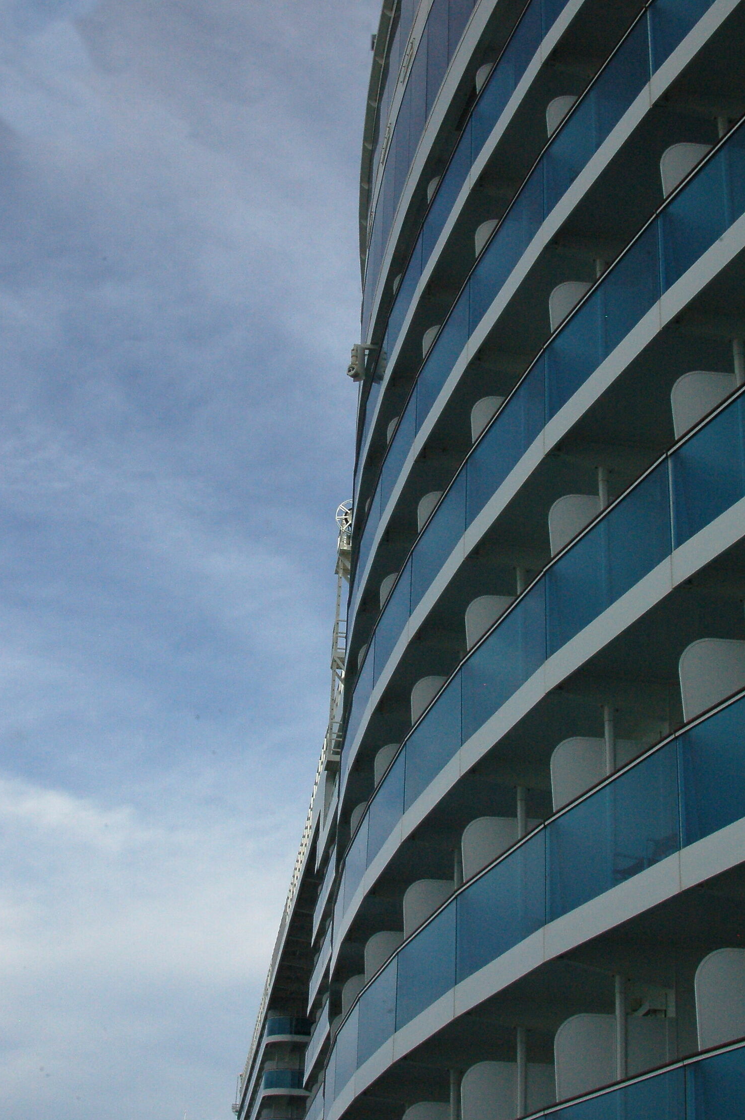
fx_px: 1758
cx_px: 374
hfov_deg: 23.9
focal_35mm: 57
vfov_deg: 35.3
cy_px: 587
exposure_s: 1/400
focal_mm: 35
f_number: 20
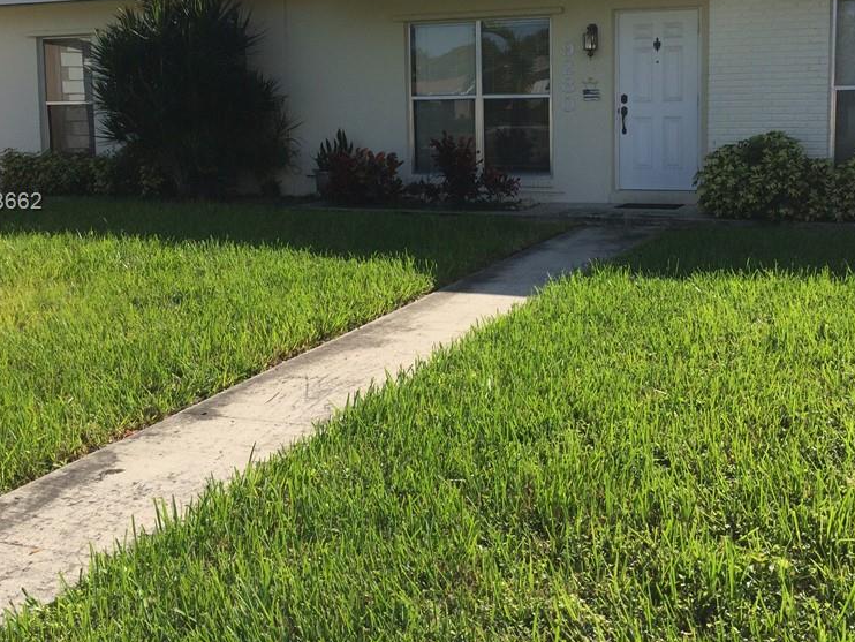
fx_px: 988
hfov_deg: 46.5
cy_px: 203
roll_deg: +0.5
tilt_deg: -6.1
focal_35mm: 40
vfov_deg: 35.5
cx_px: 513
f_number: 2.2
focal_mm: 4.15
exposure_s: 1/1786
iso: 32
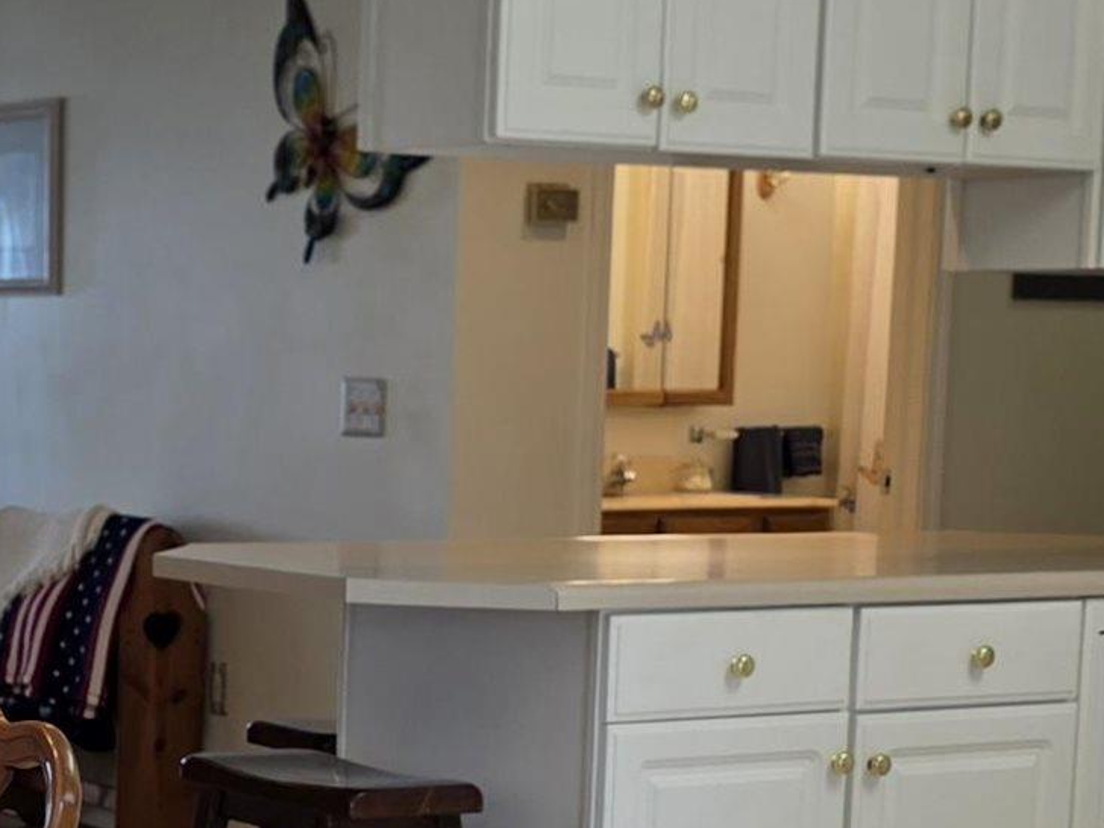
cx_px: 59
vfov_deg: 15.1
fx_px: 3094
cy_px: 720
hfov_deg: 19.8
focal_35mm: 97
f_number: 1.7
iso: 50
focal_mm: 6.3
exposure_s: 1/120
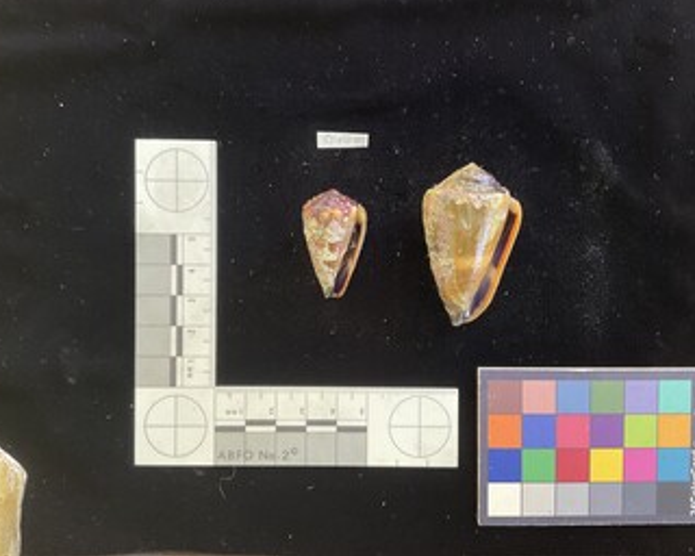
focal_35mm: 31
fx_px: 638
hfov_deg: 57.2
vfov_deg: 47.1
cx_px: 348
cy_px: 273
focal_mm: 3
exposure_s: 1/60
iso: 160
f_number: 1.8
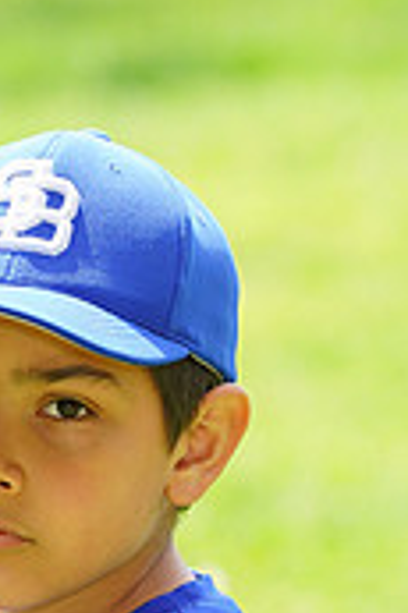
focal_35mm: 740
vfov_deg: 2.8
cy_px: 829
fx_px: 12604
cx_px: -60
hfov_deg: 1.9
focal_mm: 221
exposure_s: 1/200
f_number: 6.3
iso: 200
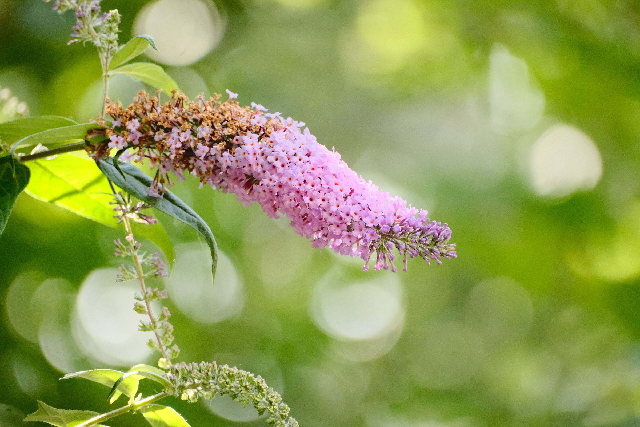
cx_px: 320
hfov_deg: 4.6
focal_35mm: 450
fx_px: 7999
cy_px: 214
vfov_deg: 3.1
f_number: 5.6
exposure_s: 1/1250
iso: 6400
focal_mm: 300
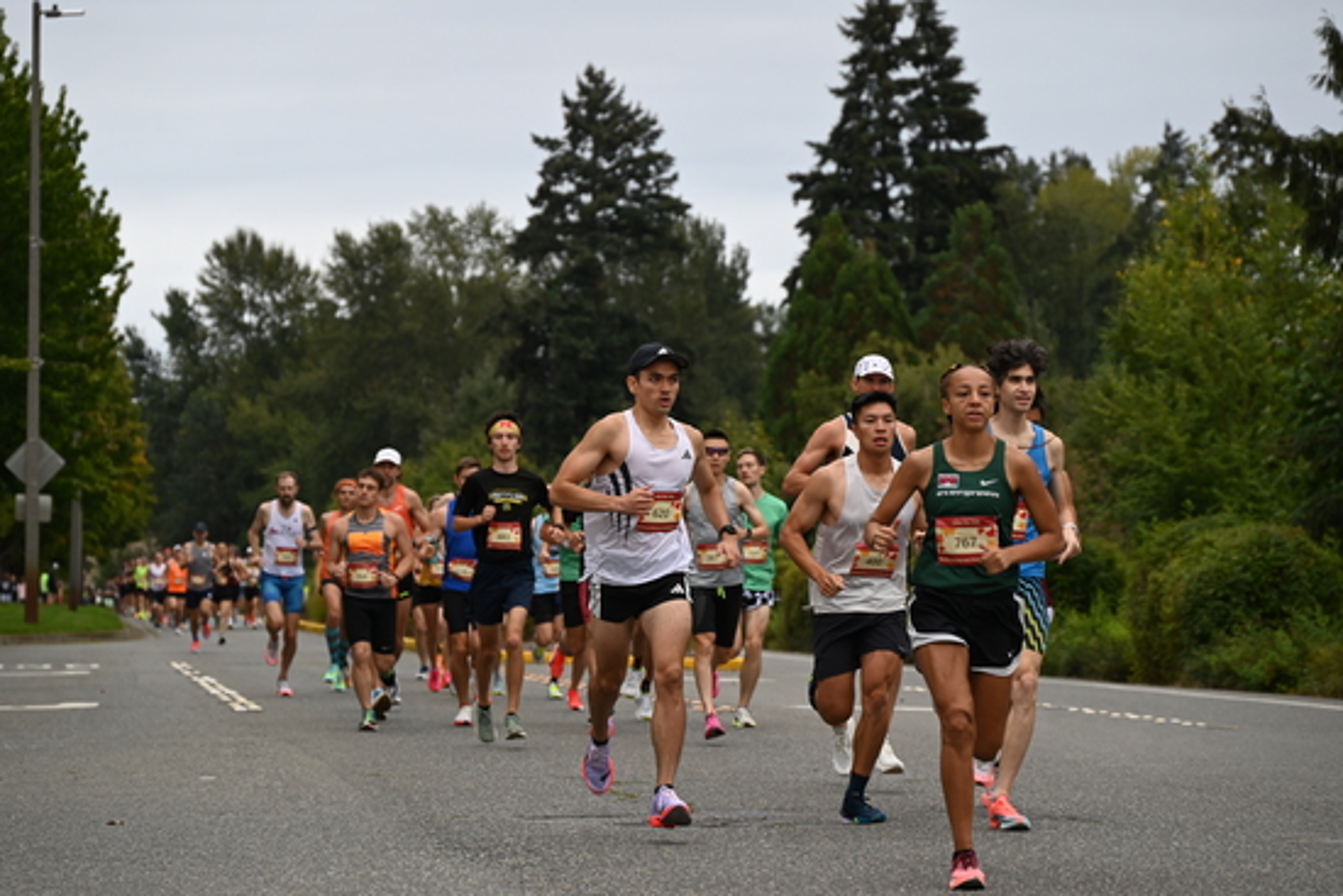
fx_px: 5224
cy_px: 448
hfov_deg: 14.6
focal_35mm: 140
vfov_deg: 9.8
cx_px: 672
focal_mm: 140
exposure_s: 1/250
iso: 500
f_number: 6.3
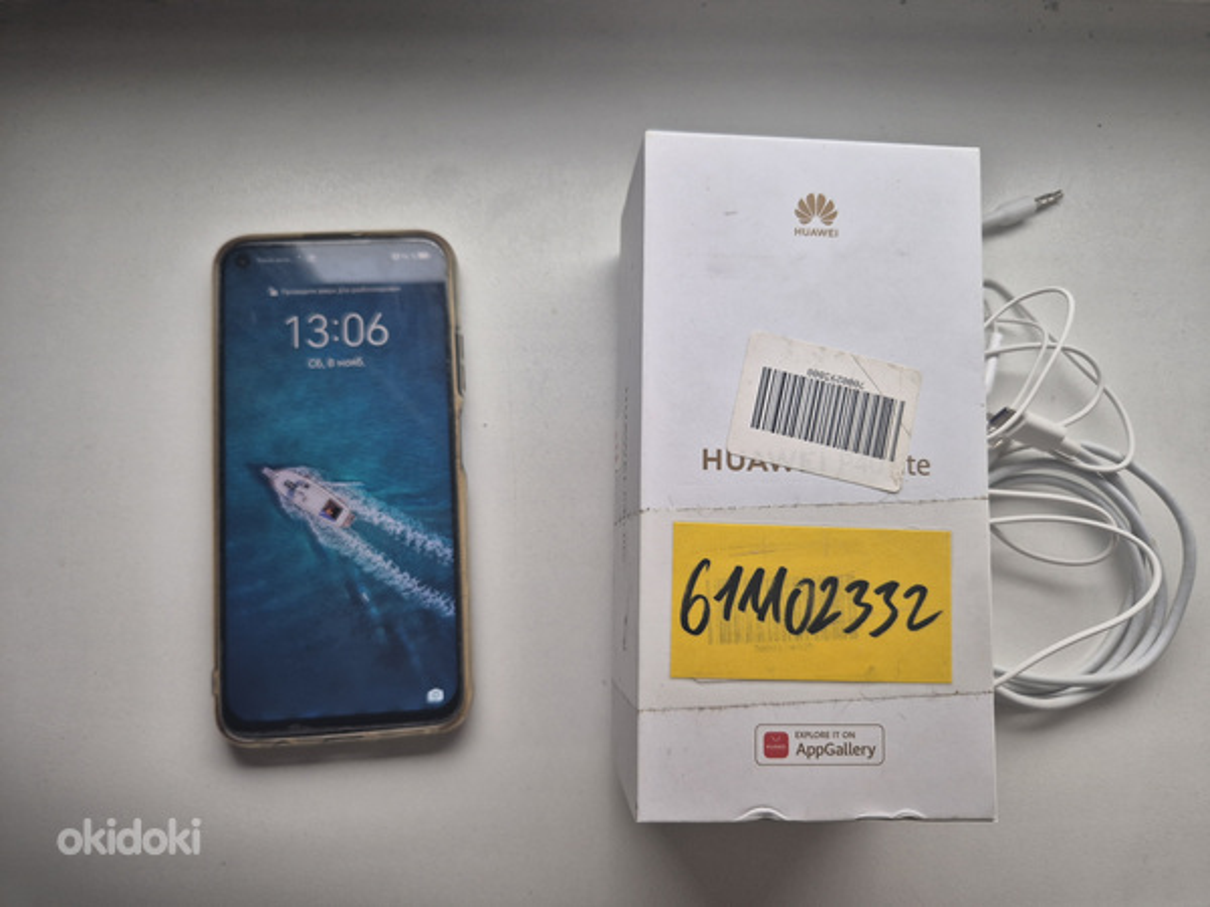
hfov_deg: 73.9
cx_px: 605
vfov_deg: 58.9
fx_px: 804
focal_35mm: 23
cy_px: 454
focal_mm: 5.4
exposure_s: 1/100
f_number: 1.8
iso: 125
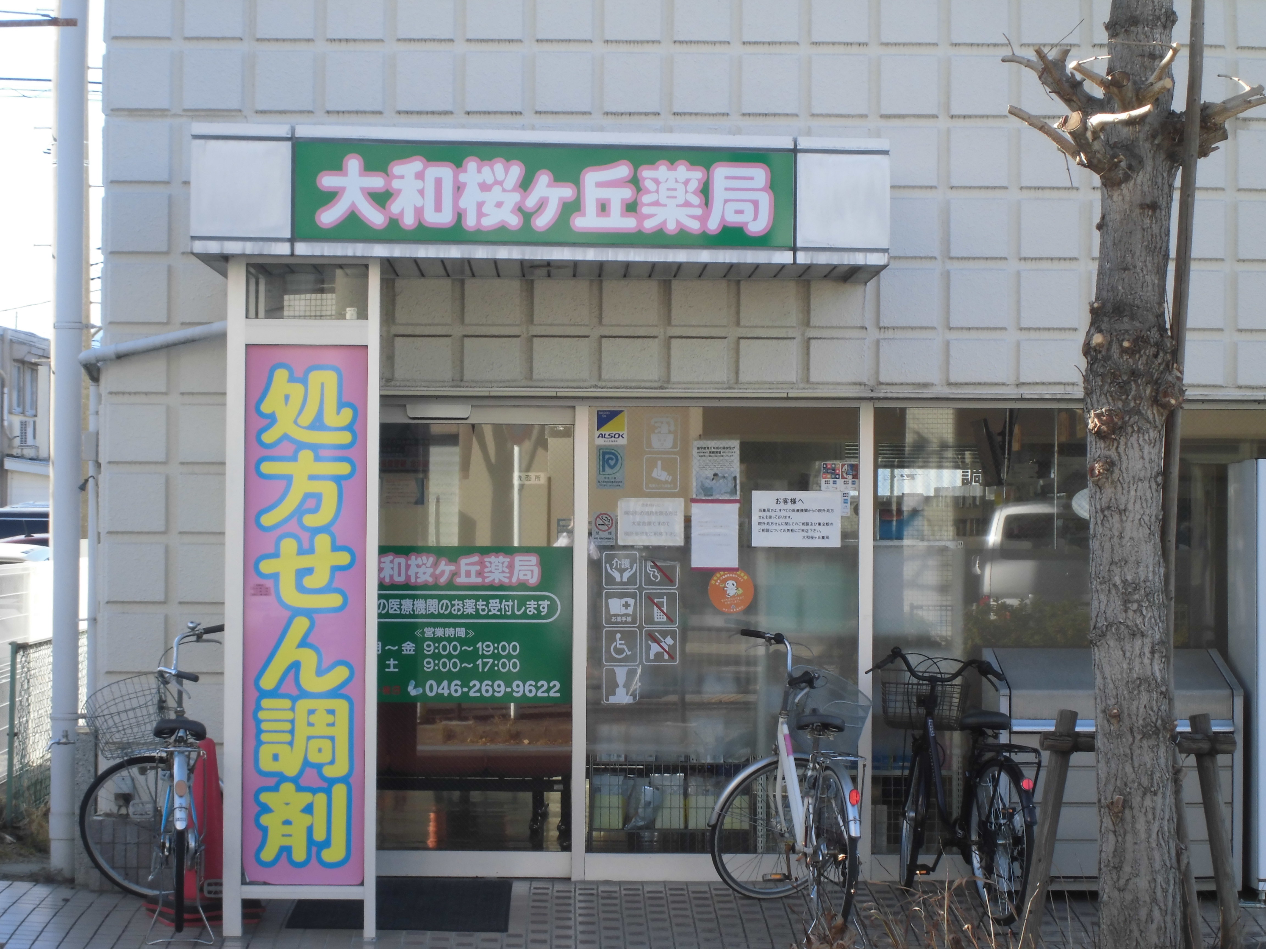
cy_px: 474
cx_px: 633
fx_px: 3694
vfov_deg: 14.6
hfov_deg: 19.4
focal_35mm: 101
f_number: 5.4
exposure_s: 1/100
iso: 100
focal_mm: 17.8
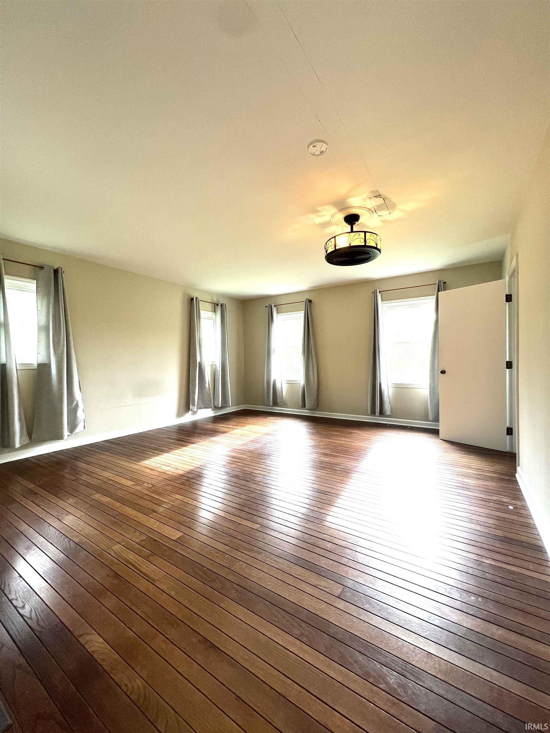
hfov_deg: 89.9
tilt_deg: -0.6
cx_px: 275
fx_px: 275
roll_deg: +1.4
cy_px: 366
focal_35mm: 13
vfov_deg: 106.2
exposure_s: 1/60
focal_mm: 1.57
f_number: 1.8
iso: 160
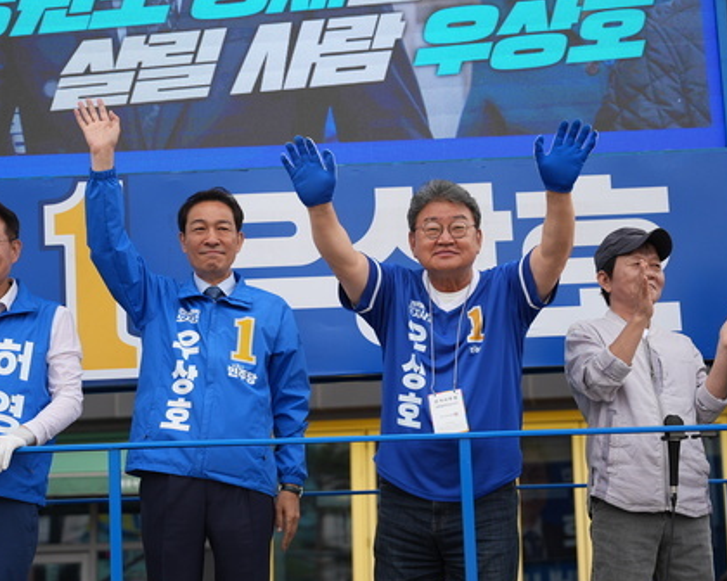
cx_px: 325
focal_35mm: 81
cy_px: 286
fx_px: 1736
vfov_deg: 19.0
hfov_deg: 23.6
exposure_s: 1/800
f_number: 2.8
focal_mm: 57.5
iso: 125
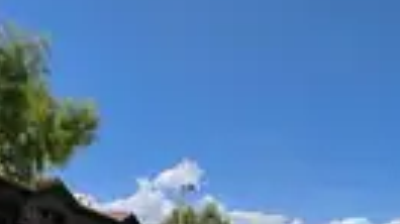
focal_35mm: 43
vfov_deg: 22.7
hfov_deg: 43.6
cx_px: 355
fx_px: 456
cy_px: 333
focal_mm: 2.2
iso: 32
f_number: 1.9
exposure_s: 1/3067
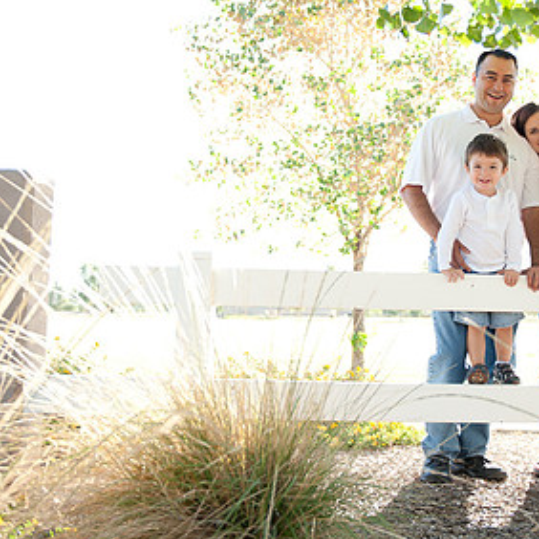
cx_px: 371
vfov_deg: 30.4
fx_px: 987
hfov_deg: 30.3
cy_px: 201
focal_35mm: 56
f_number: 2.8
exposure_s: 1/640
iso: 200
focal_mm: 32
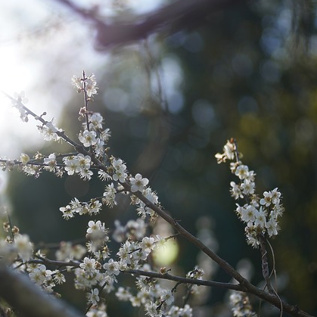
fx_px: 1513
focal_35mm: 146
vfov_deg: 12.0
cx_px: 77
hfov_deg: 11.9
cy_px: 173
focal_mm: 100
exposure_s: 1/1250
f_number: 2.8
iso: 100
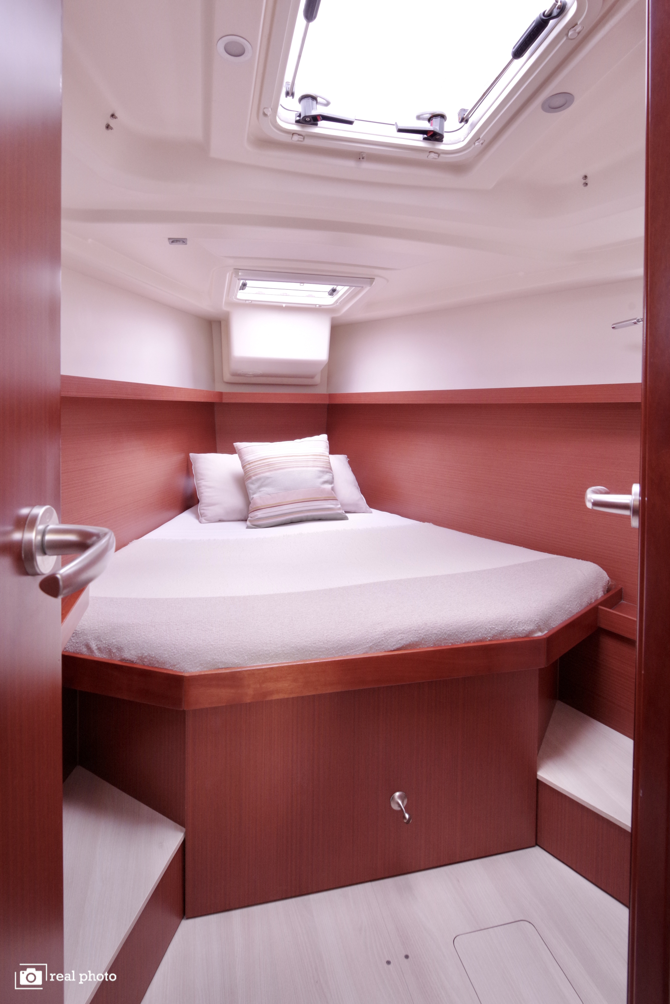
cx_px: 335
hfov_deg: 77.4
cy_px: 502
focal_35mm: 15
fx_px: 418
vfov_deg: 100.4
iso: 1600
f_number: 14
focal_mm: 15
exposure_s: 1/6
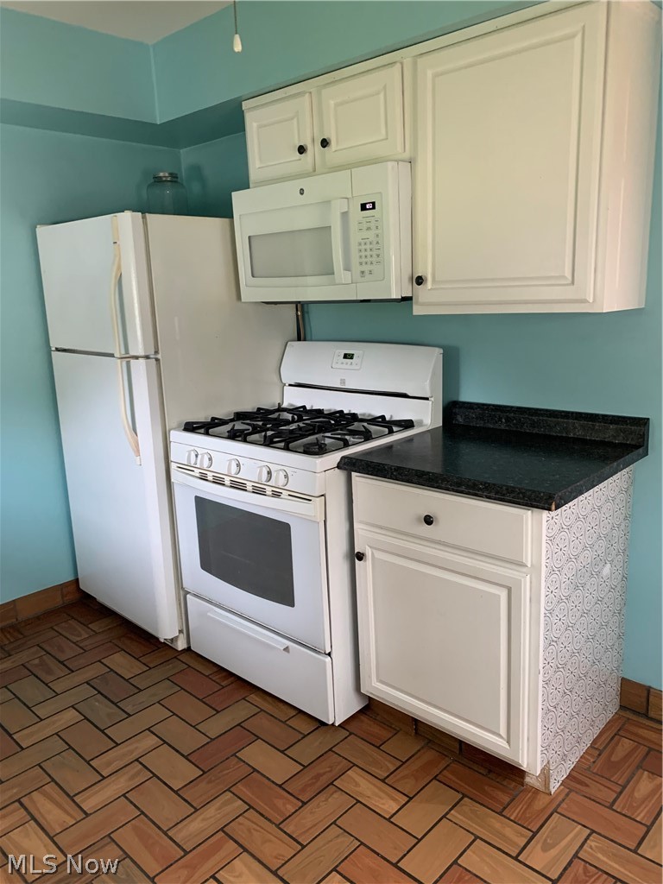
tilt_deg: -11.7
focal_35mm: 26
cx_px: 332
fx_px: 664
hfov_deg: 53.1
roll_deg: +2.1
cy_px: 442
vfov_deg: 67.3
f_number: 1.8
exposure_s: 1/60
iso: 200
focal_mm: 4.25
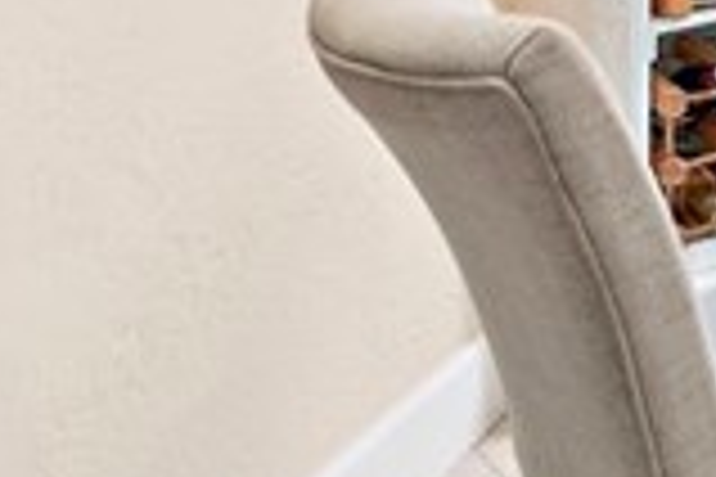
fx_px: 1790
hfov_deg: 16.8
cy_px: -518
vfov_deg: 12.9
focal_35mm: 90
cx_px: 1441
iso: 125
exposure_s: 1/6
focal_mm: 14
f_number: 7.1
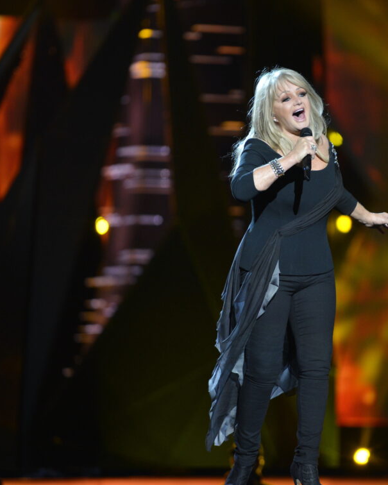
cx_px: 289
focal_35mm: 283
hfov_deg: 5.5
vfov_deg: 6.8
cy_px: 243
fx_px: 4061
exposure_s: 1/250
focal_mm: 200
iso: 1600
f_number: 2.8
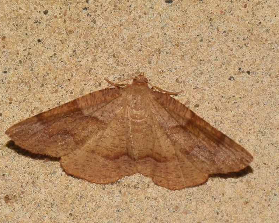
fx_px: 1965
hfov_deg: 8.1
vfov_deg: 6.5
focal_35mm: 238
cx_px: 135
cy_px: 111
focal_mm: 140
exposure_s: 1/200
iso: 400
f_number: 14
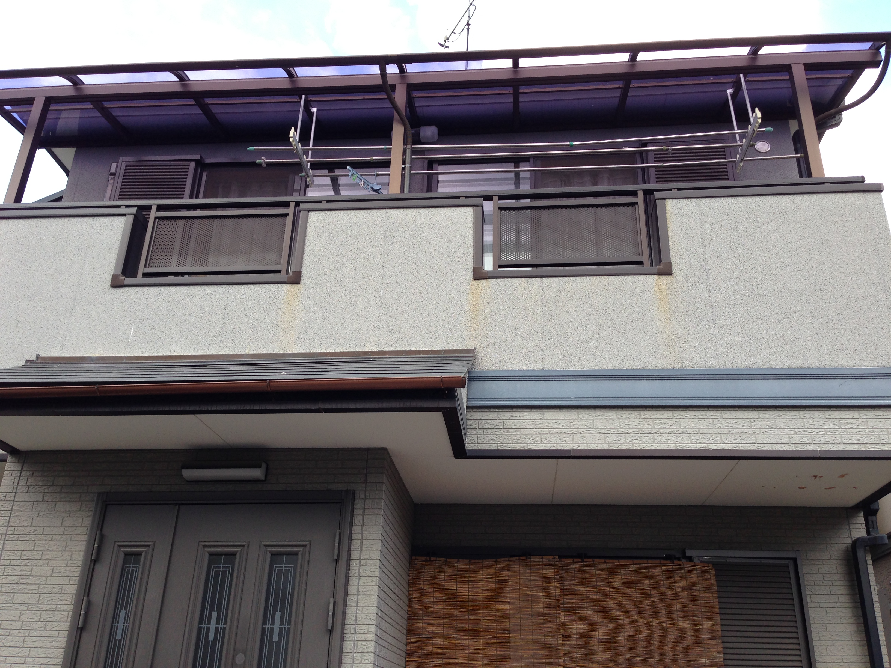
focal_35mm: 33
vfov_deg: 42.9
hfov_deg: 55.4
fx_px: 849
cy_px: 334
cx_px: 446
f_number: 2.4
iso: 50
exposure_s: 1/303
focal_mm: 4.13
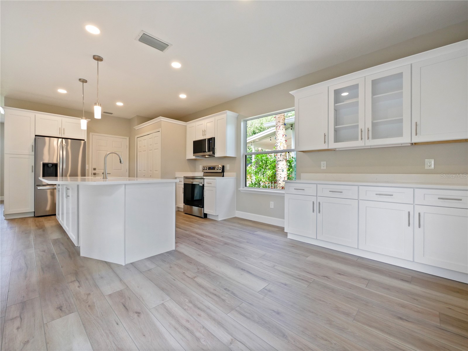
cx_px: 234
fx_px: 189
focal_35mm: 14
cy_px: 176
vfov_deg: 85.7
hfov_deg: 102.1
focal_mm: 7
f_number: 4
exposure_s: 1/60
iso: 640
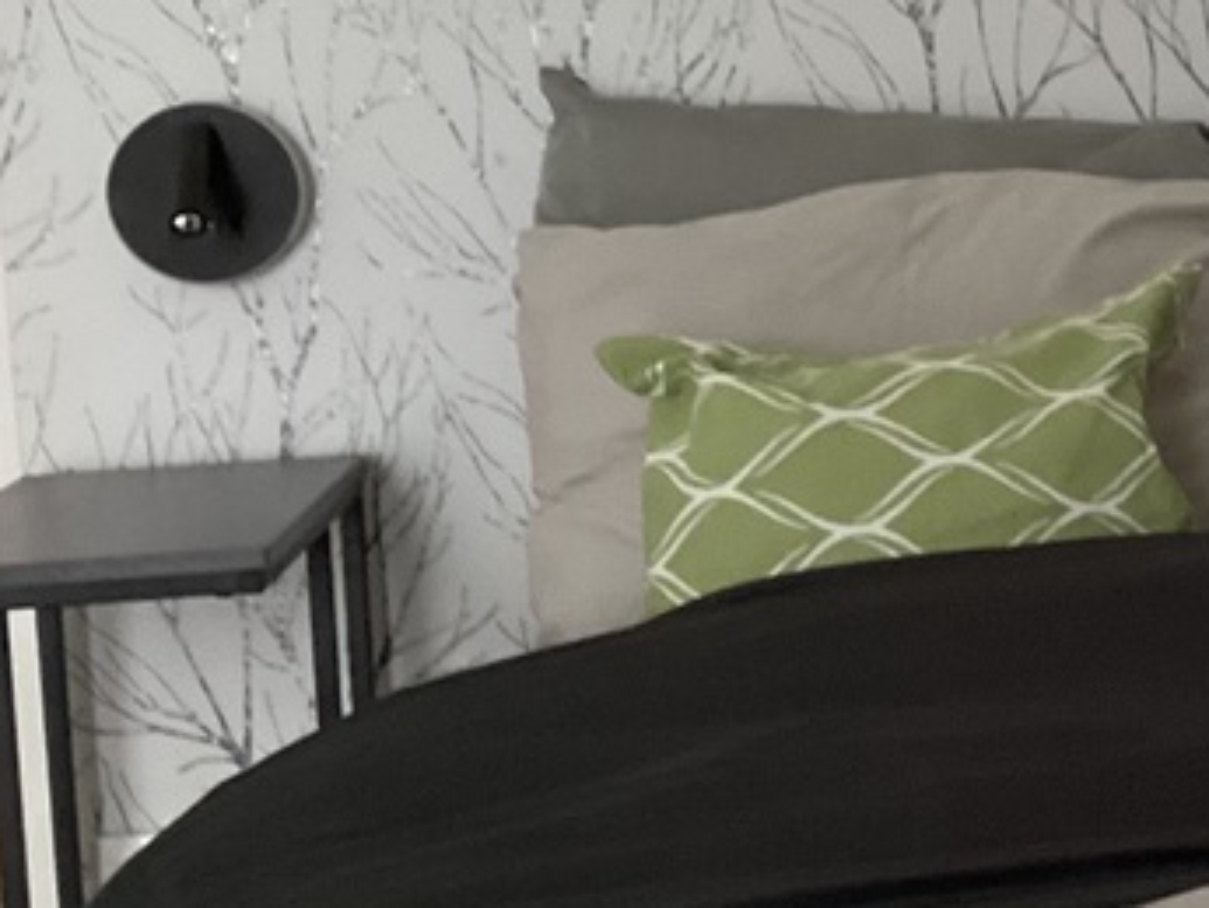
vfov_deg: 16.0
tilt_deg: -6.3
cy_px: 224
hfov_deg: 19.5
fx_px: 3214
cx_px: 1594
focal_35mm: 92
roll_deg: +2.7
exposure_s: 1/60
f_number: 2.4
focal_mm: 3.3
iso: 200
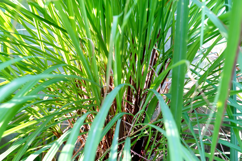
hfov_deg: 38.2
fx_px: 350
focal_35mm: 52
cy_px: 80
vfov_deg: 26.0
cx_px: 121
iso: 1250
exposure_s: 1/100
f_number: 6.3
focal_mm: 52
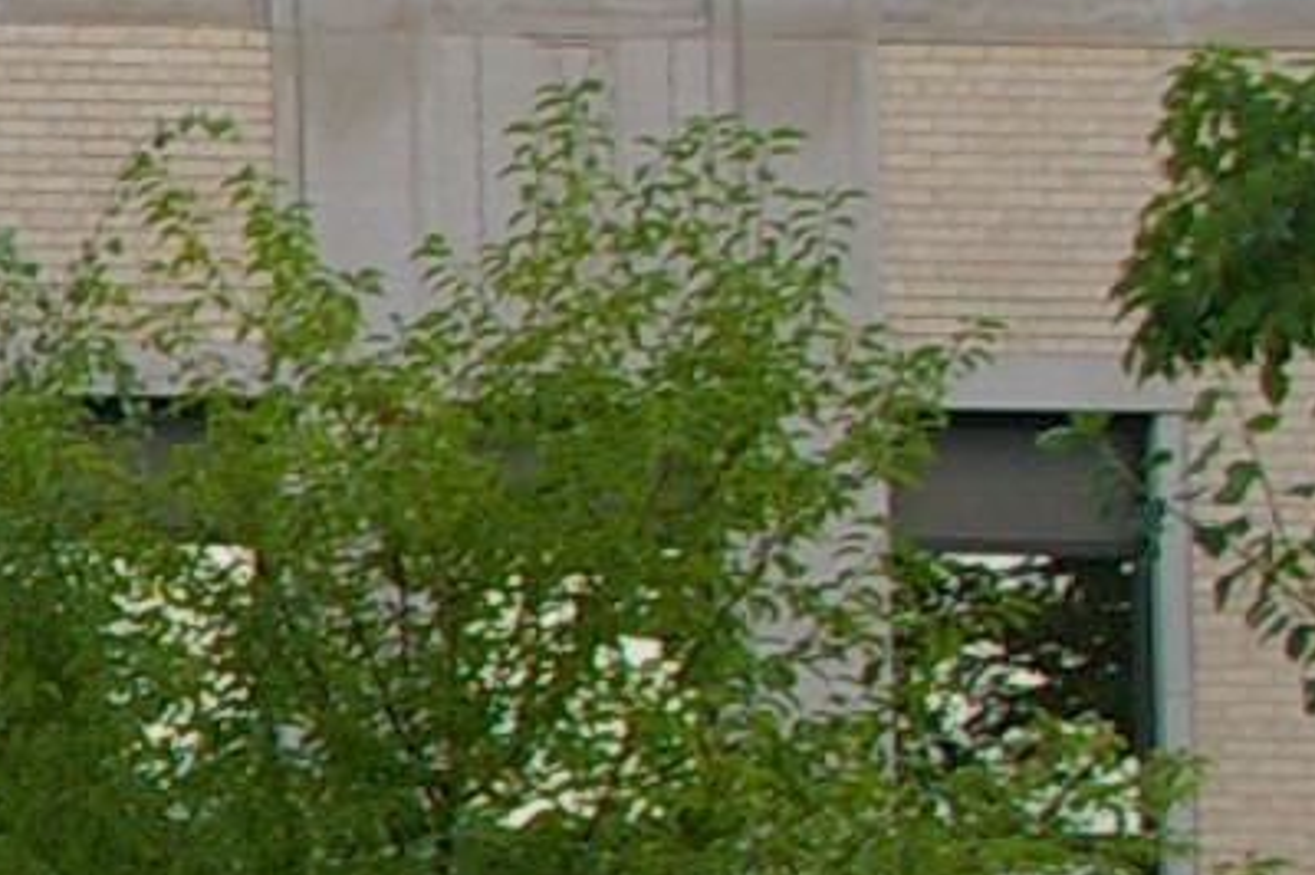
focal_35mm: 203
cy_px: 760
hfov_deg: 8.8
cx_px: -2199
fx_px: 7409
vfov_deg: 6.7
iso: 200
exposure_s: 1/125
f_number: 6.7
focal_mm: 18
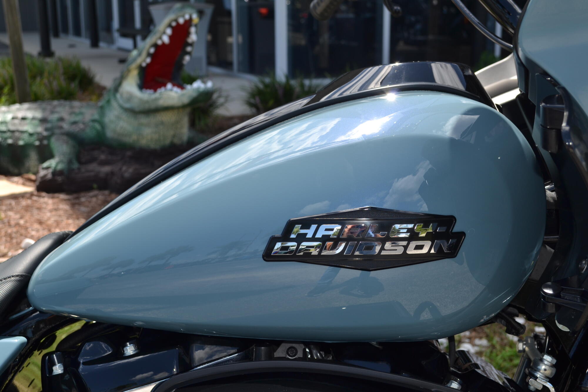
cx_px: 294
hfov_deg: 41.1
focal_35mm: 48
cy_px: 196
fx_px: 784
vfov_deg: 28.1
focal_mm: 32
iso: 100
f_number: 7.1
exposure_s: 1/200
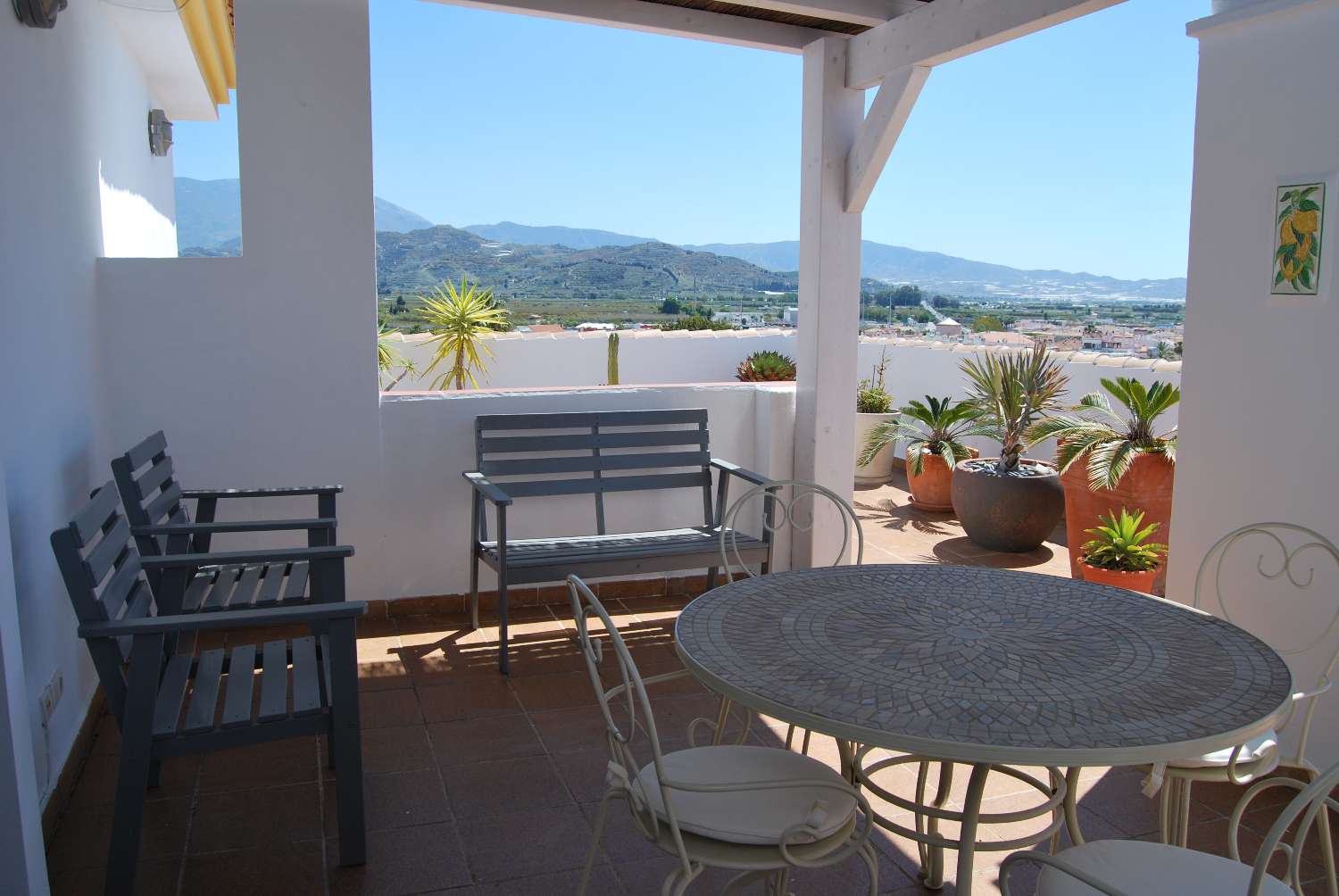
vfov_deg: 48.0
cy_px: 448
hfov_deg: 67.3
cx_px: 670
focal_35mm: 27
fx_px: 1005
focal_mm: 18
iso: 100
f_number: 8
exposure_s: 1/250
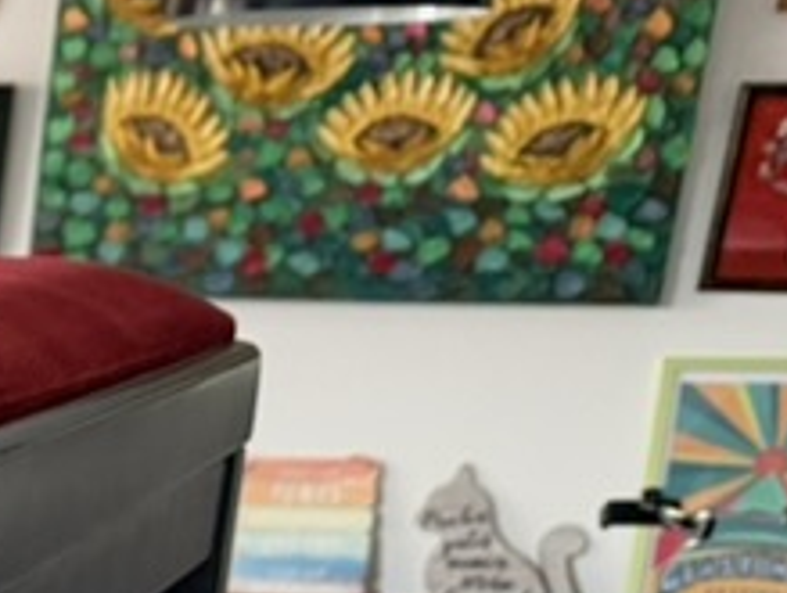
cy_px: 1251
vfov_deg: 11.7
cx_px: -916
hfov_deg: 14.0
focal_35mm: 112
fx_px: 2551
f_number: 1.78
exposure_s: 1/61
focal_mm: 6.76
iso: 200
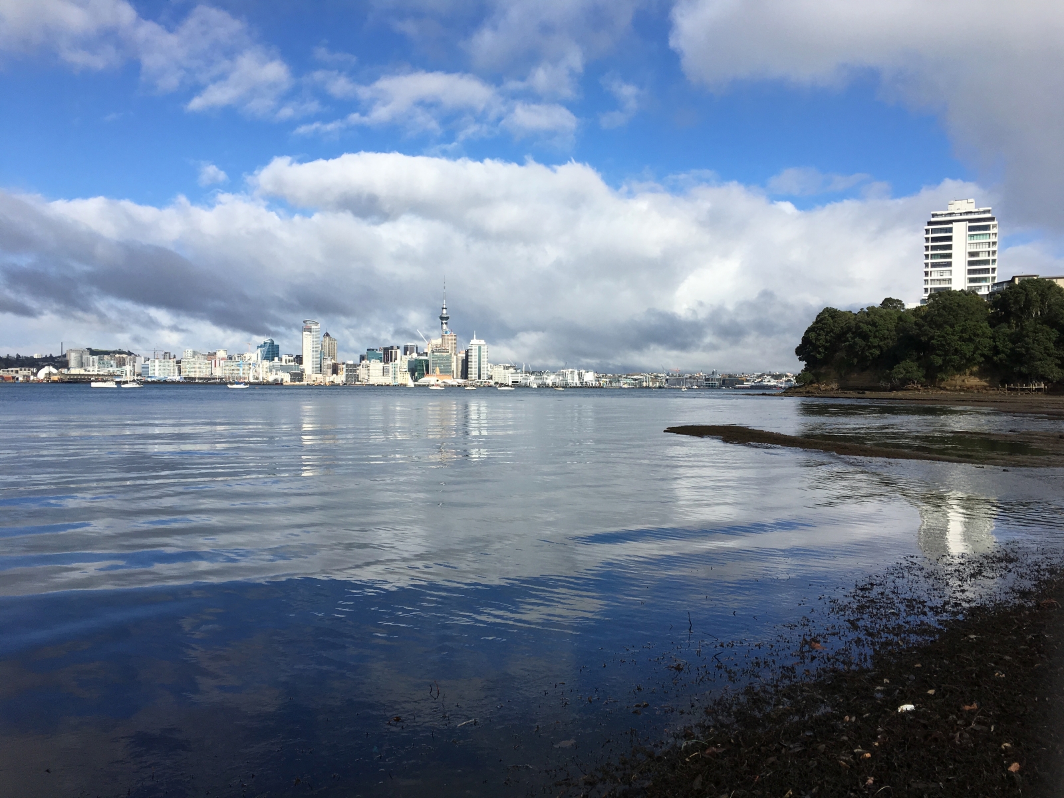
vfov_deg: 48.2
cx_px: 532
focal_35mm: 29
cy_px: 399
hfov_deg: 61.7
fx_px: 891
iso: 25
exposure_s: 1/2198
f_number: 2.2
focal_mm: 4.15
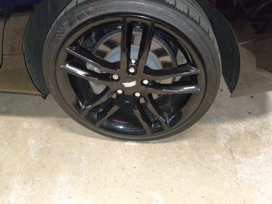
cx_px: 136
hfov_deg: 61.7
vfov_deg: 48.2
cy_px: 102
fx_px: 228
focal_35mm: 29
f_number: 1.8
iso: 100
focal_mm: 4.27
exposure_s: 1/30
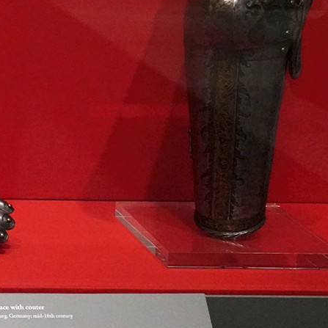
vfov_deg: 12.7
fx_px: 1469
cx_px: -294
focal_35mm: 137
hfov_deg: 11.6
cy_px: 62
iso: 8000
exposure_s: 1/100
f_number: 5.6
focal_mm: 36
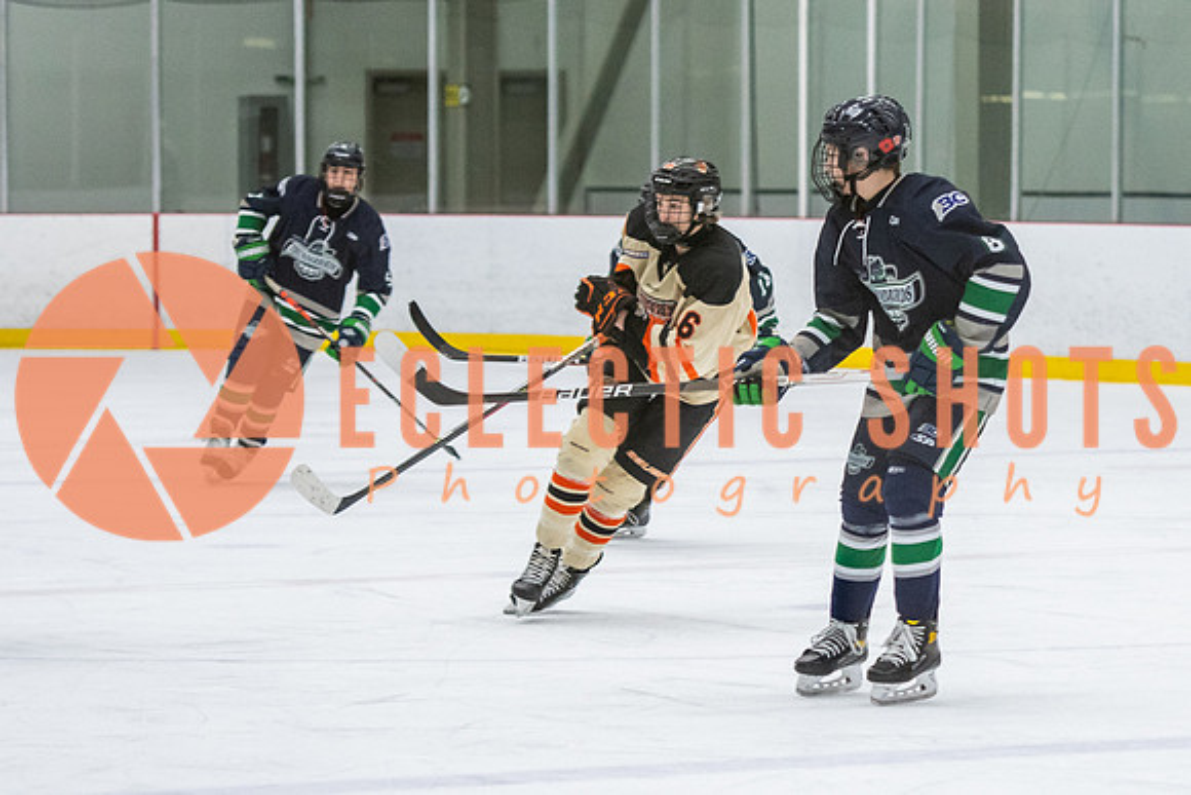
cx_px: 892
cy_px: 345
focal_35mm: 225
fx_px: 7445
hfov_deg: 9.1
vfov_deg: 6.1
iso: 1400
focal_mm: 100
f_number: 2.8
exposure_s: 1/640
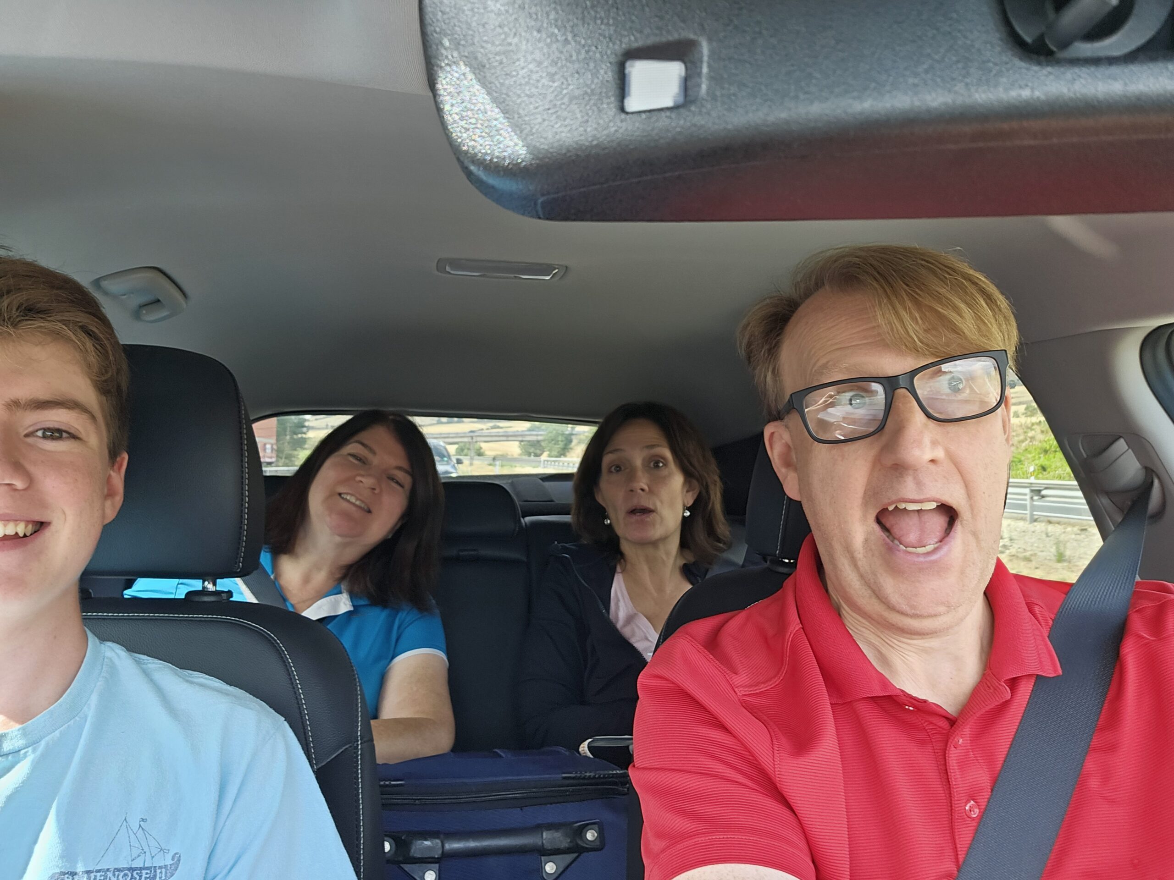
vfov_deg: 54.9
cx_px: 587
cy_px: 440
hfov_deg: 69.4
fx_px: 848
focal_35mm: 25
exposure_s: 1/120
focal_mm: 3.3
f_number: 2.2
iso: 64
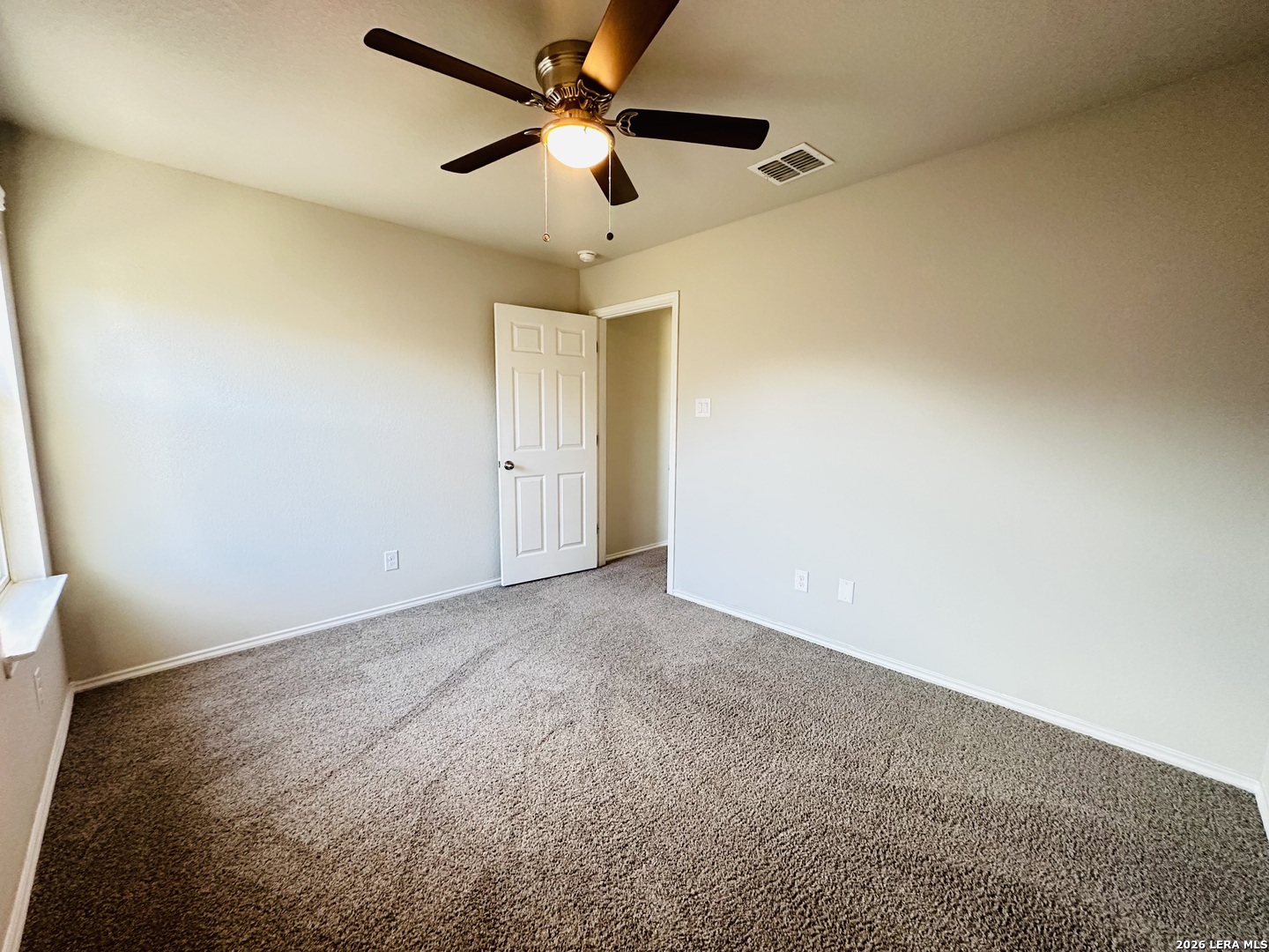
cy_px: 476
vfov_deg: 85.7
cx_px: 634
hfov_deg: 102.1
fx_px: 513
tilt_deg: -6.7
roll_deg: -0.5
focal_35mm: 14
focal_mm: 2.22
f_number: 2.2
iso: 500
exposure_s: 1/60
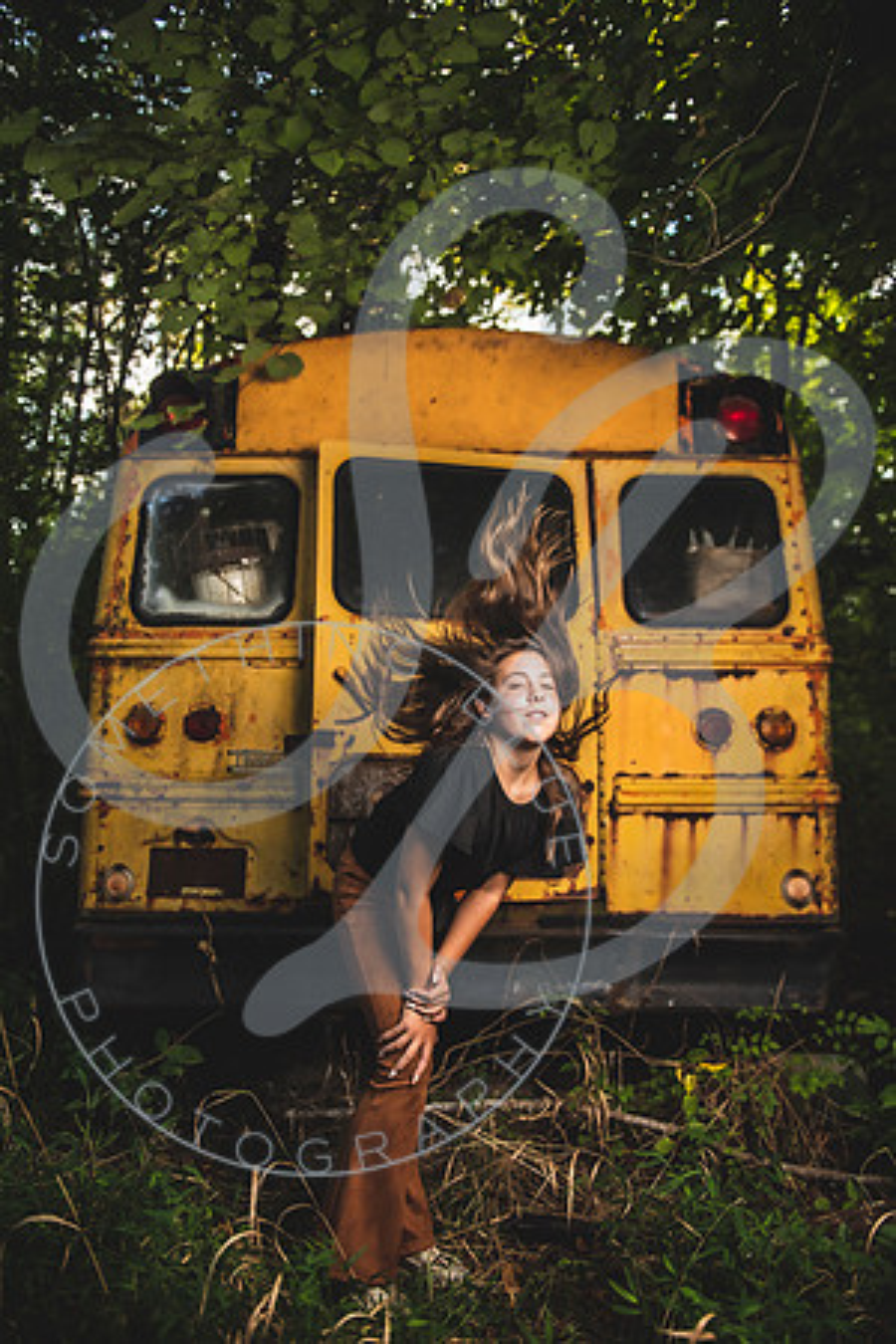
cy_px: 672
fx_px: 896
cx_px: 448
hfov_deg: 53.1
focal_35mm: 24
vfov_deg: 73.7
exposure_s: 1/160
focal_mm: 24
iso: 100
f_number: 2.8
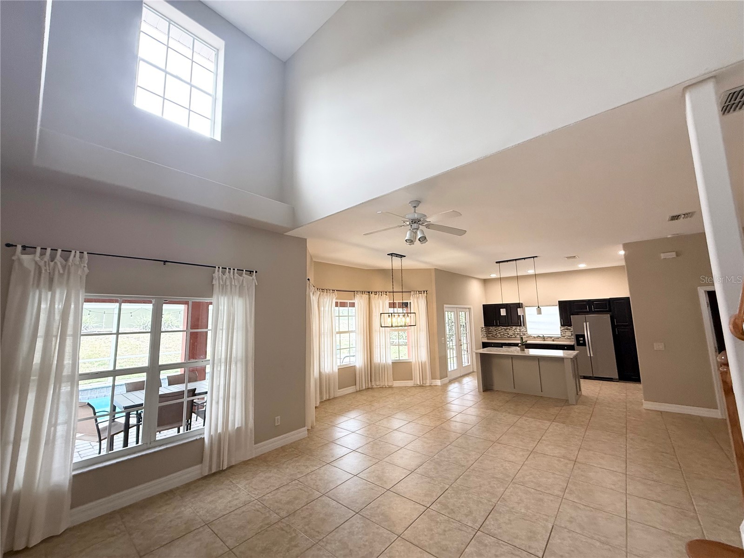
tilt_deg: +8.1
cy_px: 279
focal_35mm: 14
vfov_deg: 85.7
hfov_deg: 102.1
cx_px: 372
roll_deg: +1.0
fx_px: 301
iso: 250
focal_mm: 2.22
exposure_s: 1/120
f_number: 2.2
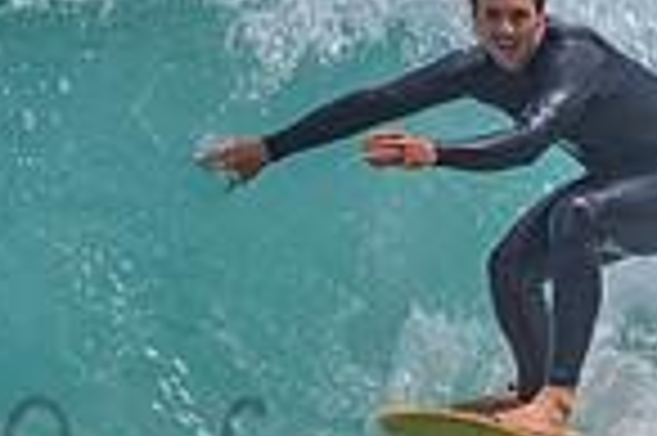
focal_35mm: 2442
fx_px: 44516
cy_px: 233
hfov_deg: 0.8
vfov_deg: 0.6
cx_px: 284
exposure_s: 1/2000
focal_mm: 500
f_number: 5.6
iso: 180
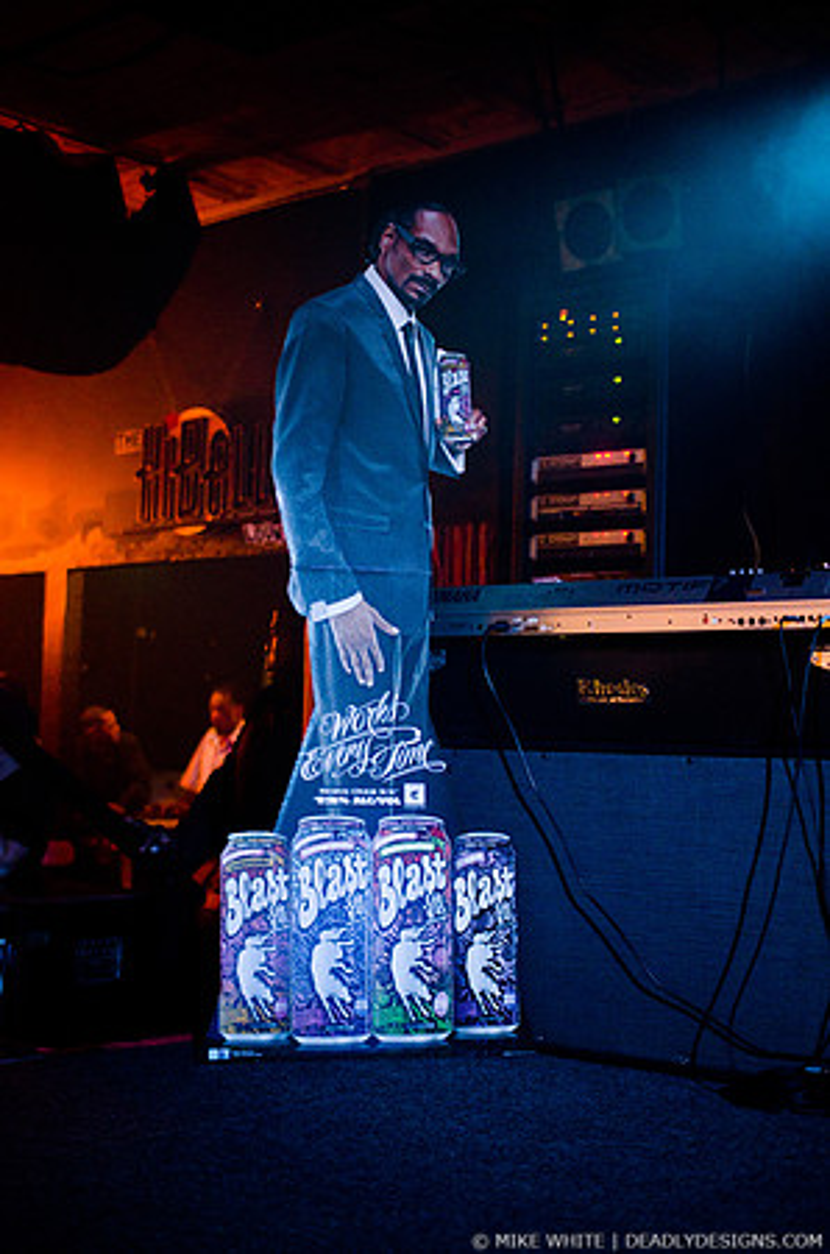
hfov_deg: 29.7
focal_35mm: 45
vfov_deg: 43.7
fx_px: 1563
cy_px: 627
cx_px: 415
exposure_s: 1/40
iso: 1000
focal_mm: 30
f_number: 1.8
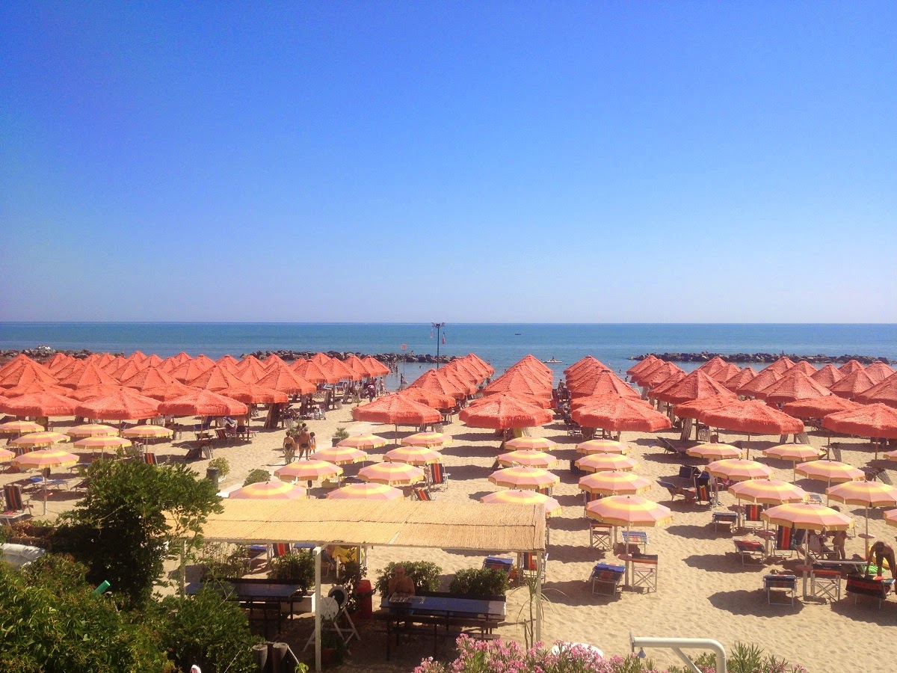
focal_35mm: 35
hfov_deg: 52.6
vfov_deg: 40.7
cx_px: 448
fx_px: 907
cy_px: 336
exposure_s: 1/2304
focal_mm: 4.28
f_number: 2.4
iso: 64
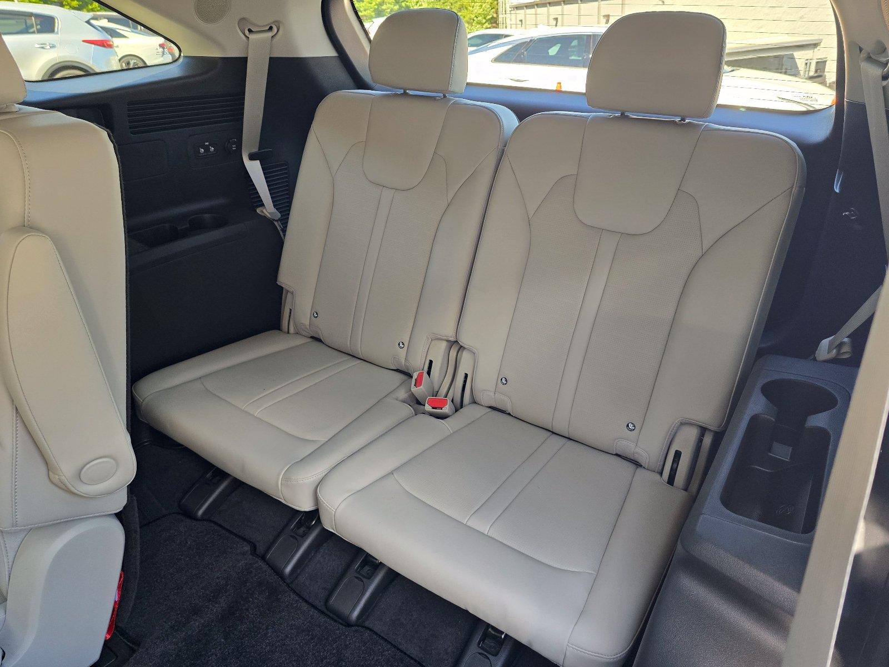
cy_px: 334
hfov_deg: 73.9
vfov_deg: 58.9
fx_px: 591
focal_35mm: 23
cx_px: 444
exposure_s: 1/120
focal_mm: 6.3
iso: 160
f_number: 1.7
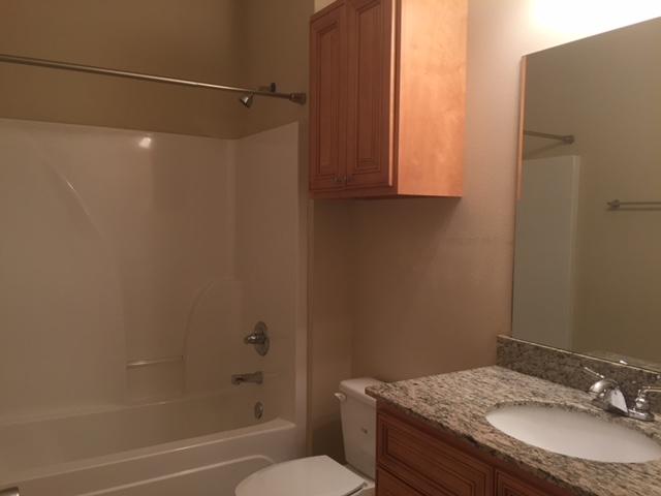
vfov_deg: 48.2
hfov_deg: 61.7
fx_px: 554
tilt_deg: -2.9
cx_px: 330
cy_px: 248
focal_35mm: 29
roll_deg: -0.4
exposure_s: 1/33
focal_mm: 4.15
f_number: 2.2
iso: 100
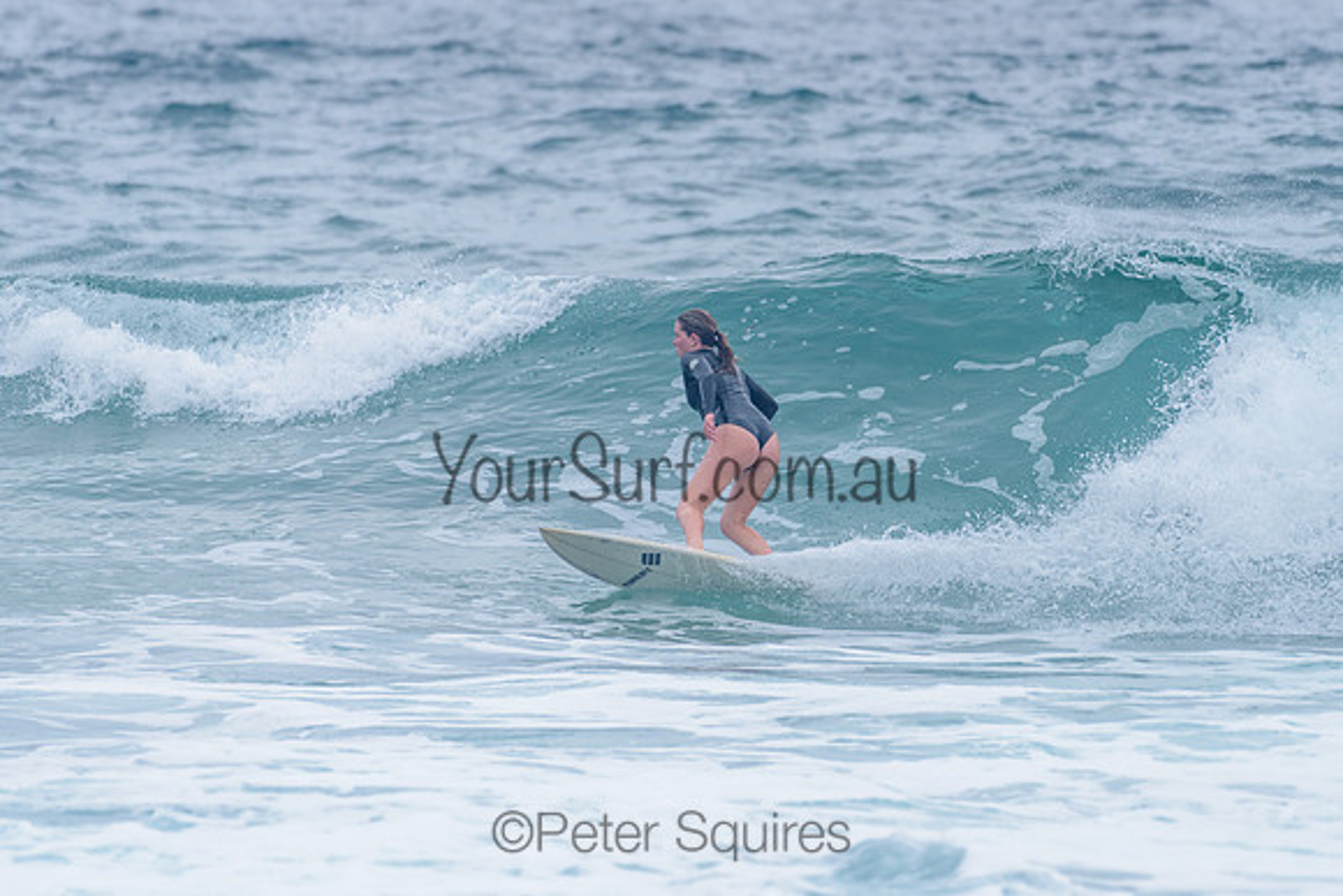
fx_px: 22866
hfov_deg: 3.4
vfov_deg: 2.2
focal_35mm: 613
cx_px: 748
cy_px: 399
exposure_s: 1/2000
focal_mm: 500
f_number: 5.6
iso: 160
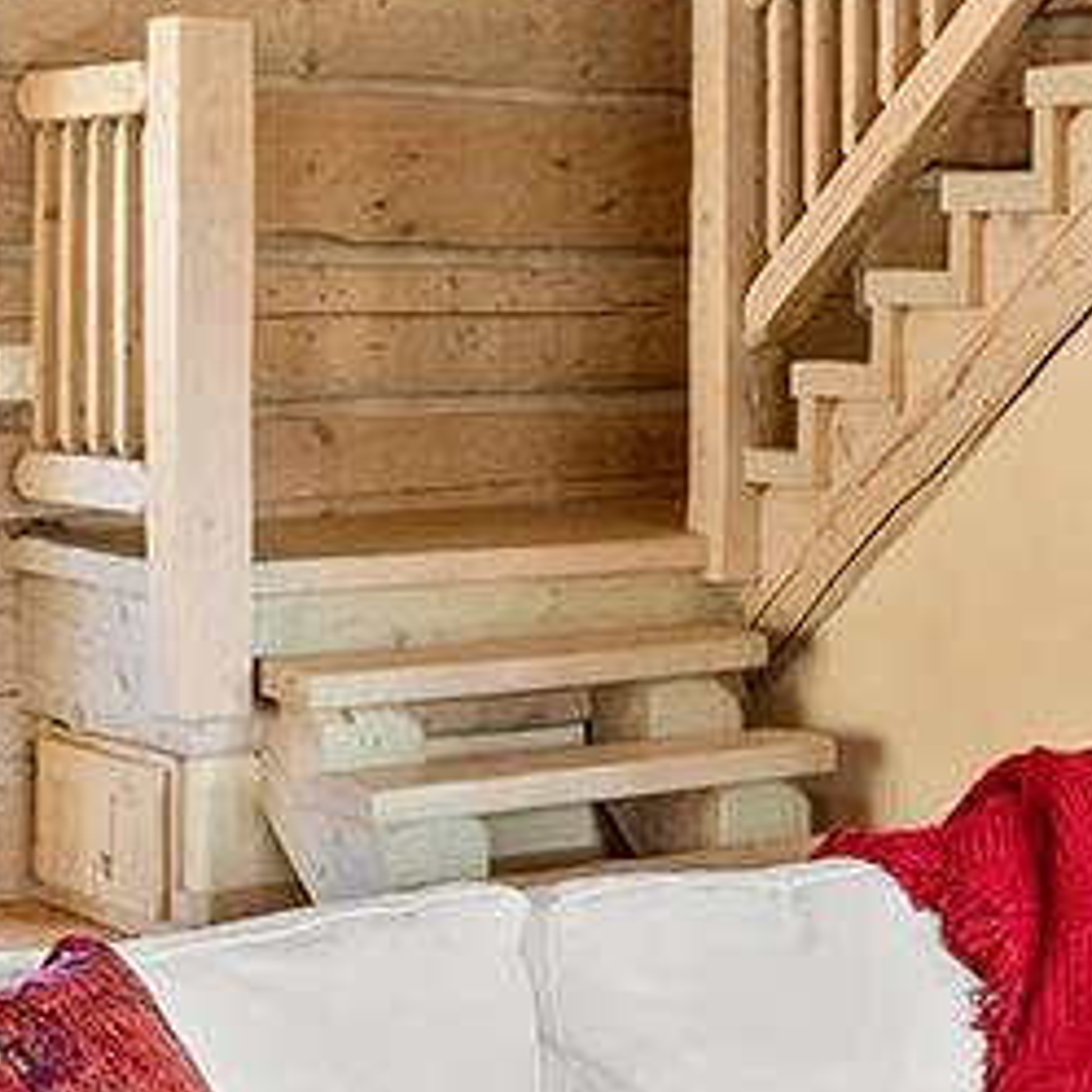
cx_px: 1390
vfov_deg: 18.8
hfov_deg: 17.8
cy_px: 325
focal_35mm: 92
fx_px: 3284
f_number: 9
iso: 200
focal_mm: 10
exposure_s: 1/4
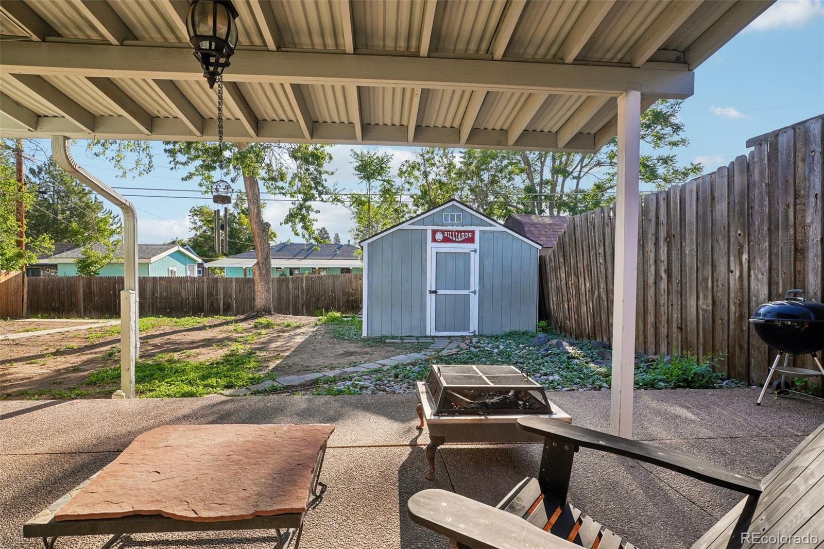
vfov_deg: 72.0
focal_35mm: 16
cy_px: 274
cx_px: 412
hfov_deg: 95.0
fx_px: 378
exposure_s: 1/125
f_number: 8
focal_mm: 11
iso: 100
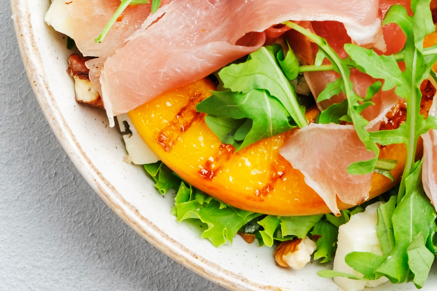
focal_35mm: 228
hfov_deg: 9.0
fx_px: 2767
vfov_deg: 6.0
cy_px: -59
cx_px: 208
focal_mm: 48.5
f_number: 8
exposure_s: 1/30
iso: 80
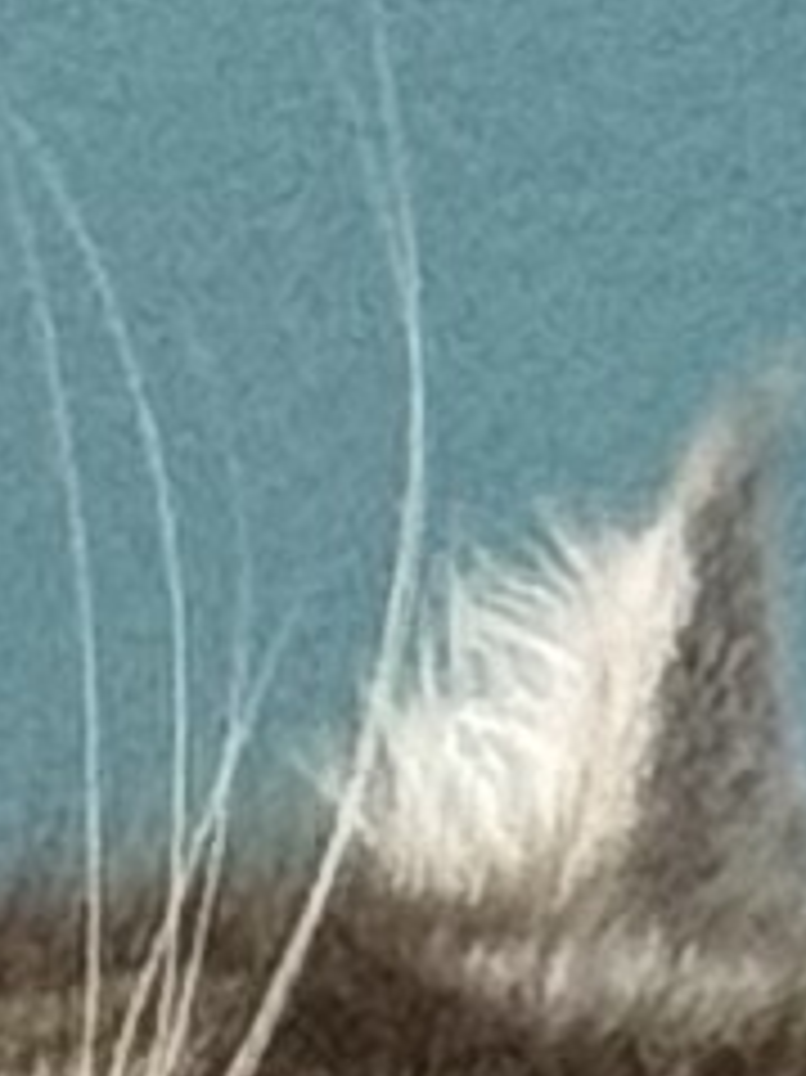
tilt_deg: -2.3
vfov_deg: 5.5
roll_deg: +1.0
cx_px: 299
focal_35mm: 341
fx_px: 10596
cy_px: 3007
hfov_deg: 4.4
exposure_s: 1/46
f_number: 1.78
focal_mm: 6.76
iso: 250
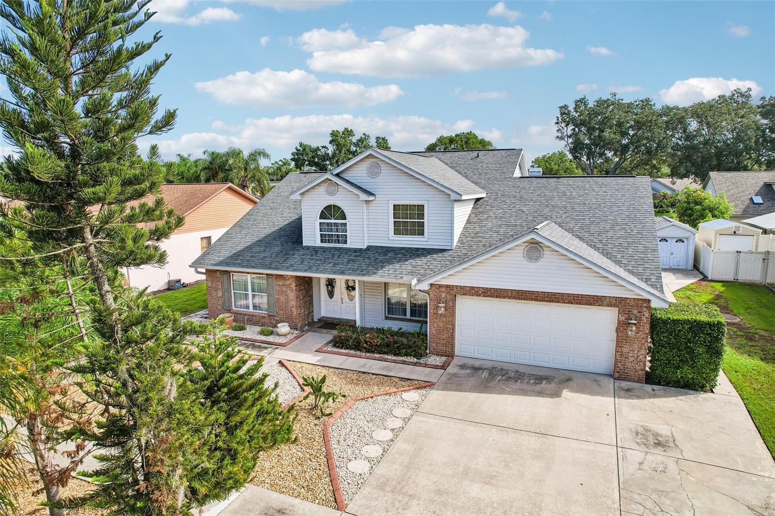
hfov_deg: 78.6
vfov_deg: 57.2
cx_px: 388
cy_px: 258
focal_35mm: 22
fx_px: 473
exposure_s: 1/1600
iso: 100
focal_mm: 8.4
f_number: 2.8
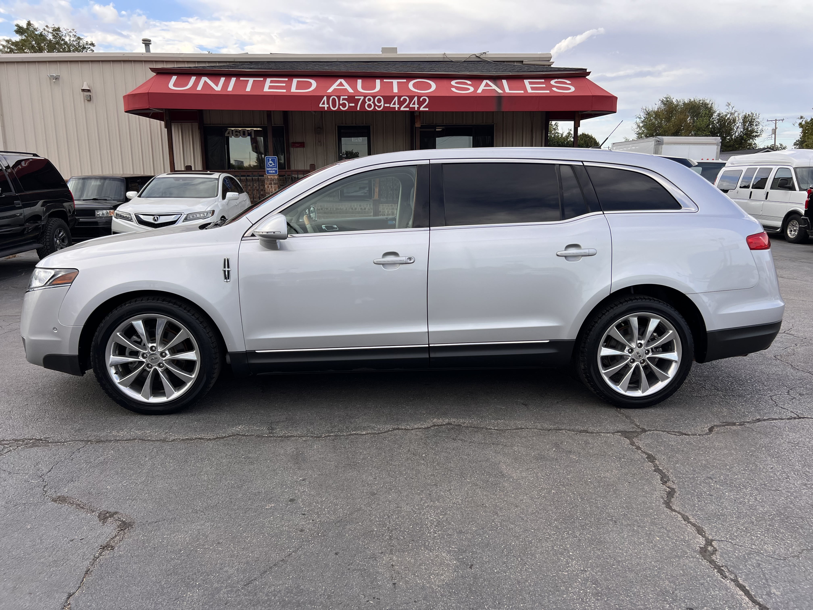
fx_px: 611
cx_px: 406
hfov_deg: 67.3
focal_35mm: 26
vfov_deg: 53.1
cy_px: 305
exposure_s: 1/833
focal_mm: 5.7
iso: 50
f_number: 1.5
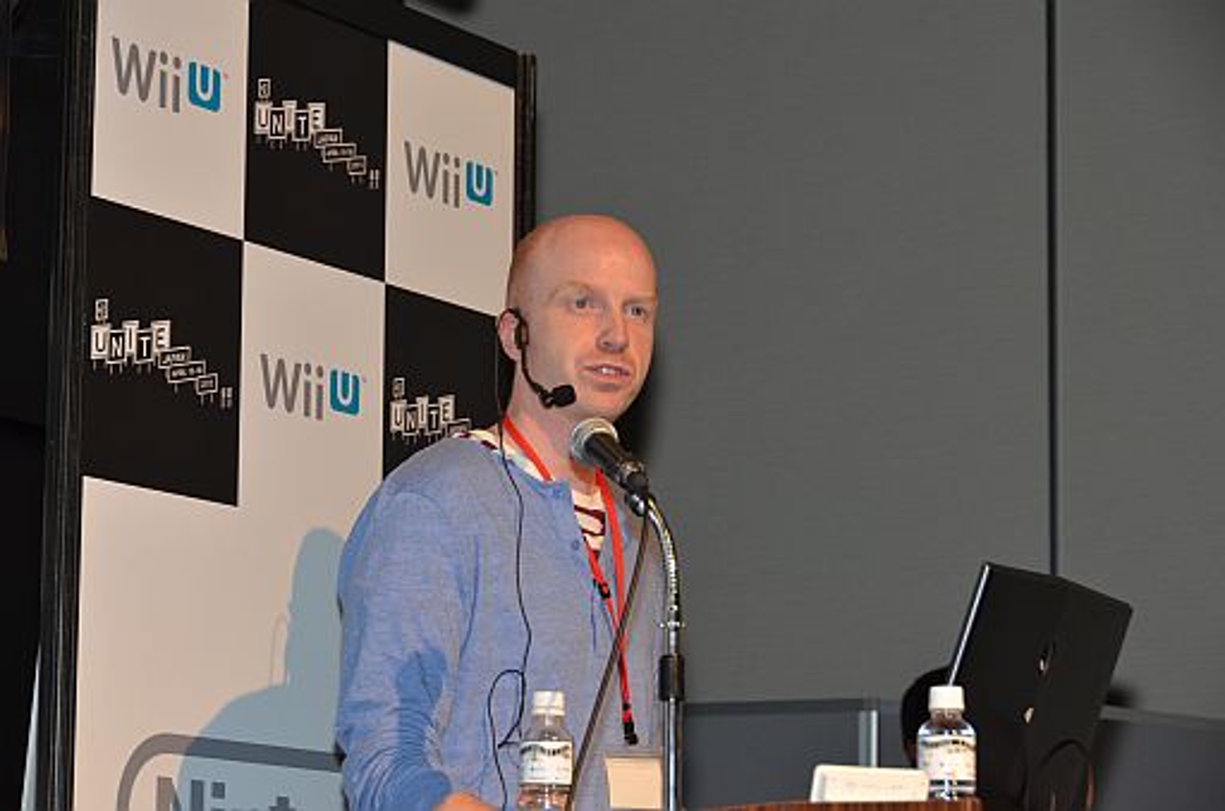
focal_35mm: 123
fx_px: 4176
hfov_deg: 16.7
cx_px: 612
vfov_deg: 11.1
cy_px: 406
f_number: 7.1
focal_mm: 82
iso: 800
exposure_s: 1/60
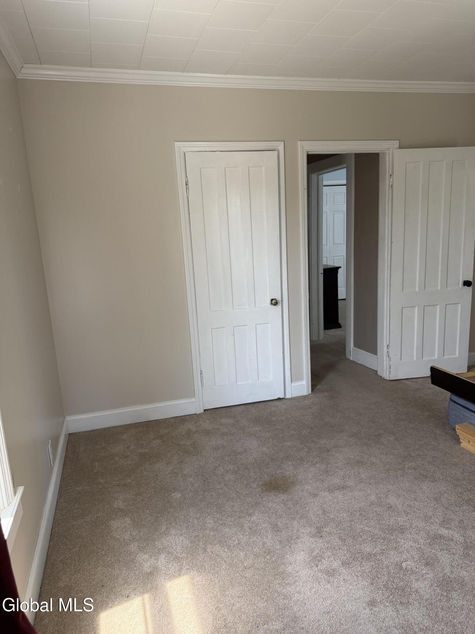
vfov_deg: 71.6
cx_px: 238
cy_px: 317
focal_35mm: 24
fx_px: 439
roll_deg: +3.3
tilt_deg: -9.6
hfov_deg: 56.8
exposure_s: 1/182
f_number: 1.78
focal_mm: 6.76
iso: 160
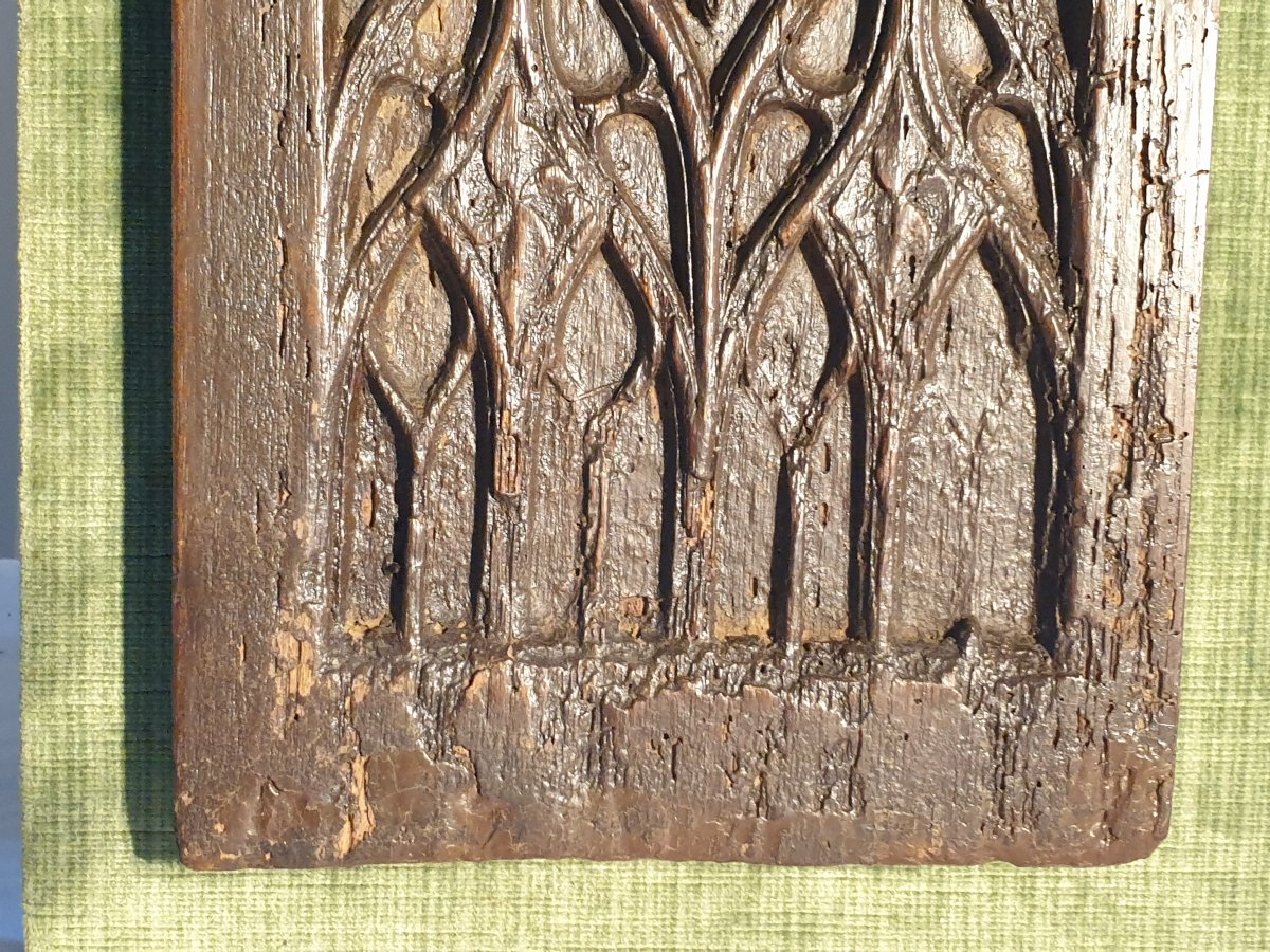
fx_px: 954
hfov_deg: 67.3
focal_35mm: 26
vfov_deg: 53.1
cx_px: 635
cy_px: 476
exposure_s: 1/50
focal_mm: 4.3
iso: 320
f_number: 2.4
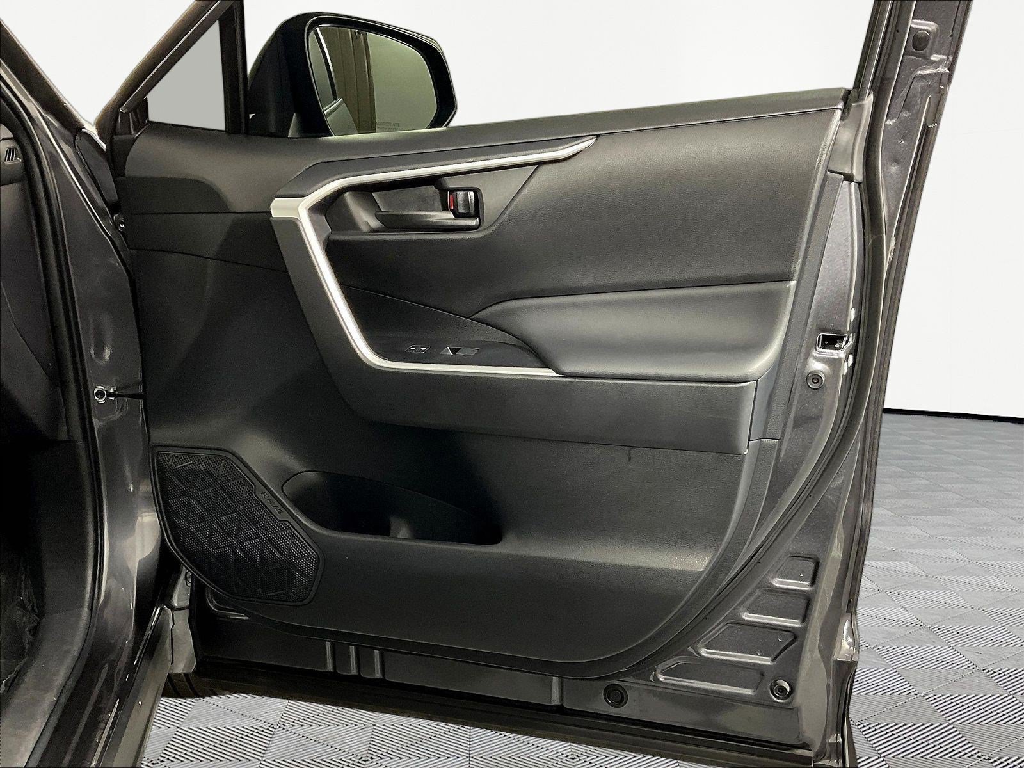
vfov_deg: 48.2
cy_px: 384
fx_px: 858
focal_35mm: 29
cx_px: 512
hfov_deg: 61.7
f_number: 1.8
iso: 100
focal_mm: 3
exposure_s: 1/60
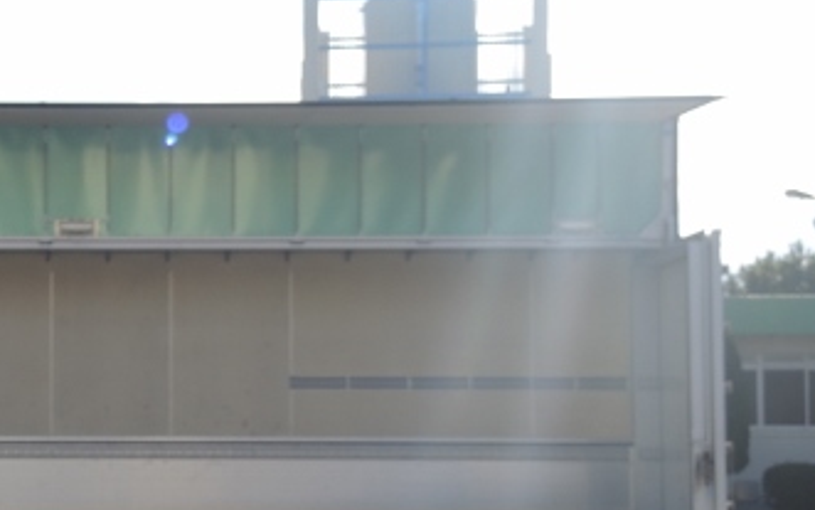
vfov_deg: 11.0
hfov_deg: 17.2
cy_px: 340
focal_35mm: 119
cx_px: 64
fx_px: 2644
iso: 80
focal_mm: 12.5
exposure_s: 1/1000
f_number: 2.8
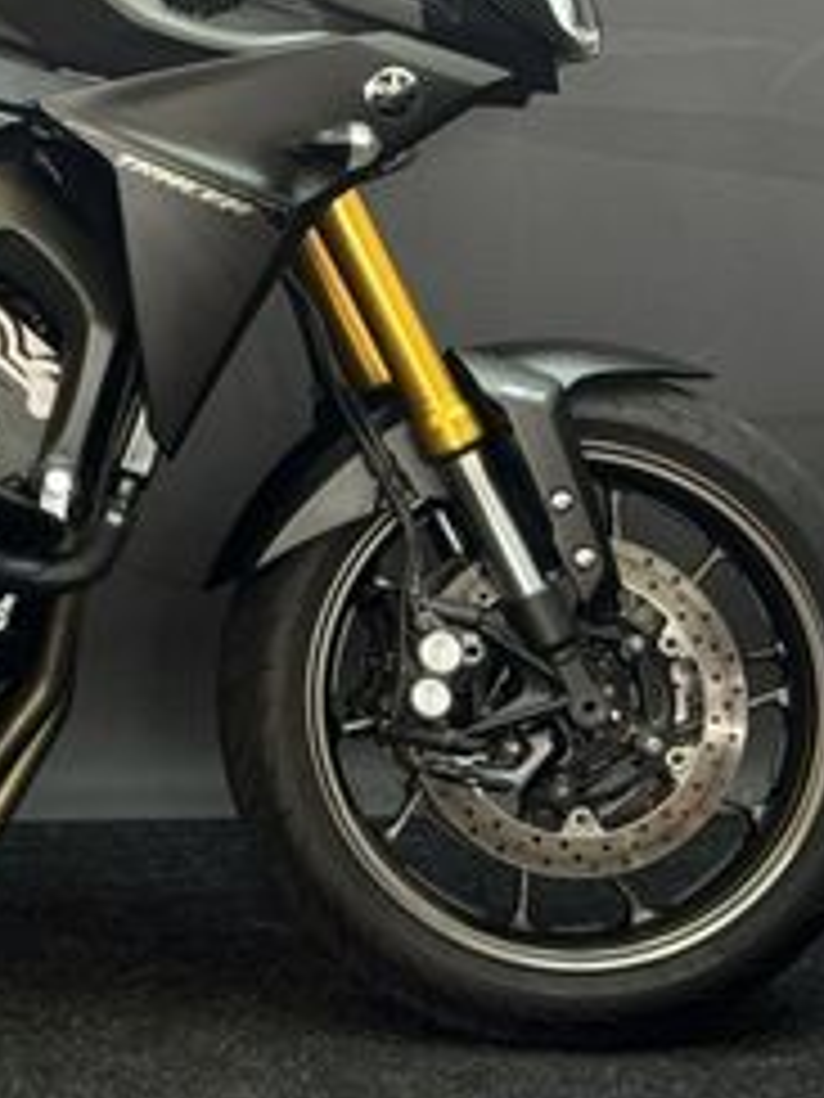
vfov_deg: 15.6
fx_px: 3999
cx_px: -320
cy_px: 238
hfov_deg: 11.4
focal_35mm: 126
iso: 125
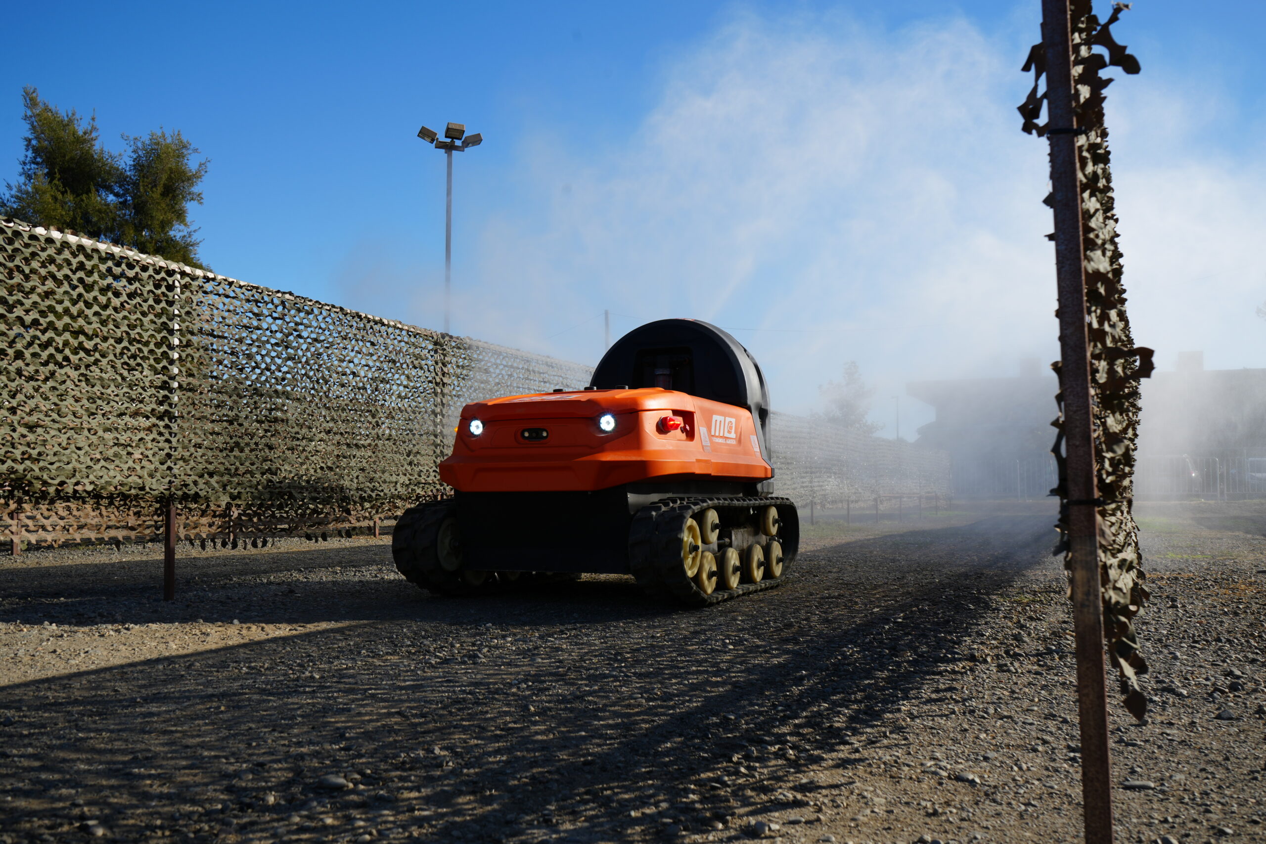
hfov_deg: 61.9
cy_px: 422
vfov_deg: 43.6
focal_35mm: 30
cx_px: 633
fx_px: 1055
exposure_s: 1/200
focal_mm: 30
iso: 100
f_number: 10
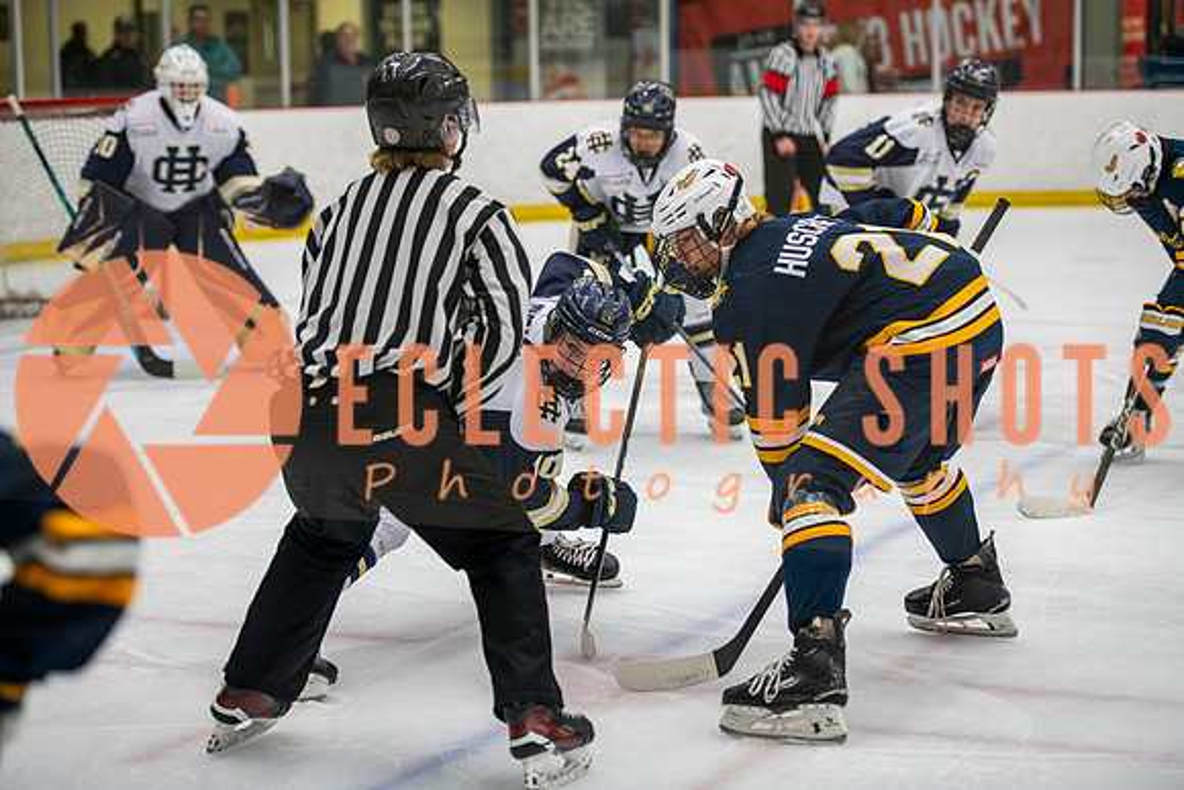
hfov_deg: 22.1
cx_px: 592
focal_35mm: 92
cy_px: 395
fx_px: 3026
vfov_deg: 14.9
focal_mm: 92
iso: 2000
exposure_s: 1/640
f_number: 3.2
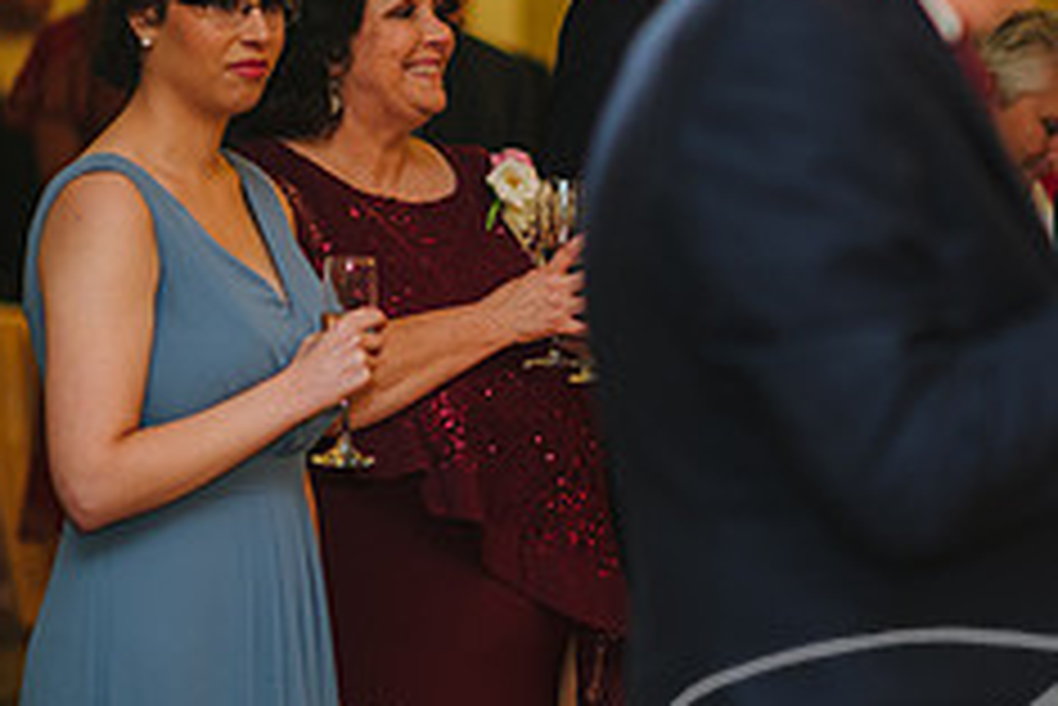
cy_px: 299
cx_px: 1103
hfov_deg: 9.7
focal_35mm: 210
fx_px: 6175
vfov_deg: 6.6
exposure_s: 1/100
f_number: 2
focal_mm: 85
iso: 400
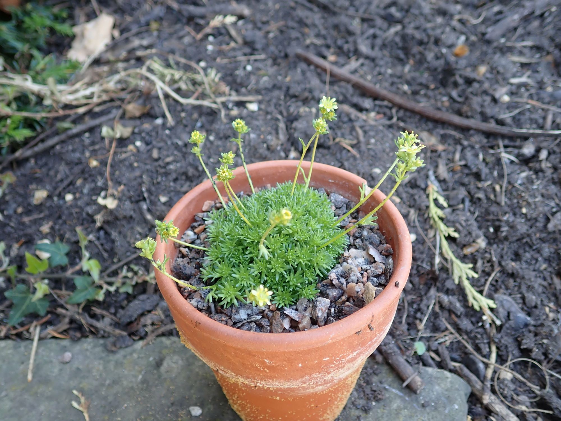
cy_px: 210
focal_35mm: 30
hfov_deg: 60.0
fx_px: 486
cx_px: 280
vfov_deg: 46.8
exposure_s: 1/80
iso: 100
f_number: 2.3
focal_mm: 5.5
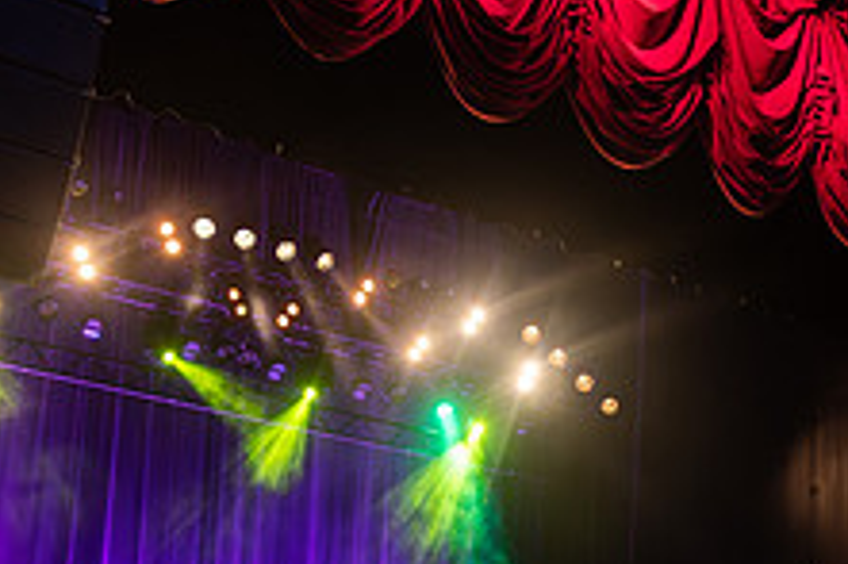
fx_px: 1483
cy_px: 658
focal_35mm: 63
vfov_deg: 20.3
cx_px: 587
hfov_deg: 31.6
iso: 3200
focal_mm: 24
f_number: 3.2
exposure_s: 1/100
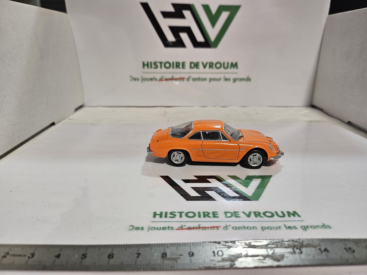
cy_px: 138
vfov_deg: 56.8
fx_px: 254
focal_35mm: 24
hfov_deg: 71.6
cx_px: 184
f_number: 1.8
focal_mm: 5
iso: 100
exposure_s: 1/100
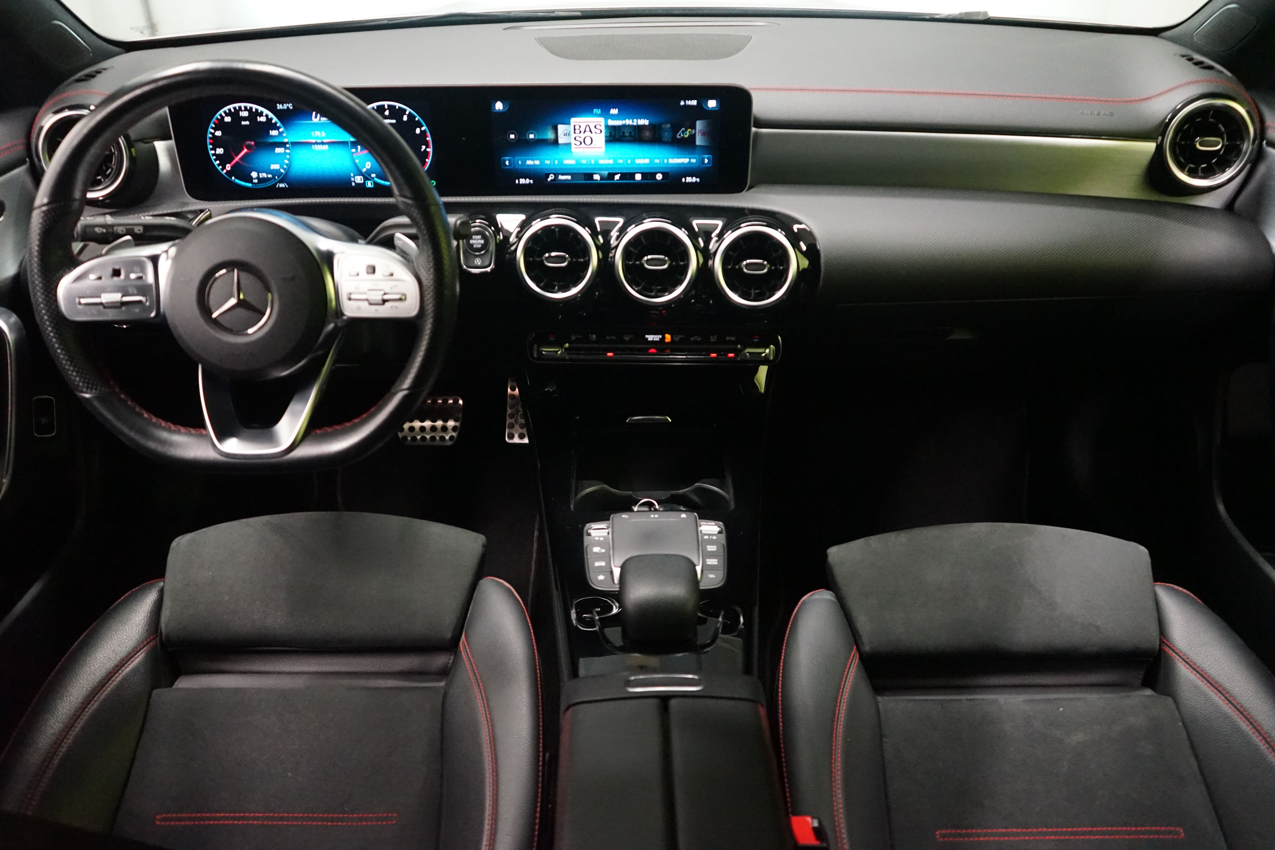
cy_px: 425
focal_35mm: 29
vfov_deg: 45.0
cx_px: 638
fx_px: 1027
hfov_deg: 63.7
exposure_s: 1/60
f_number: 3.5
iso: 6400
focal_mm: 29
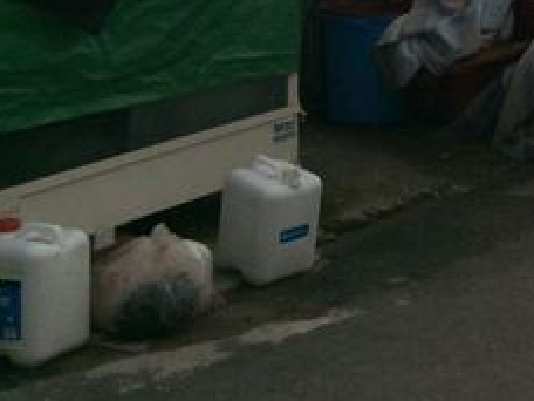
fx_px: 1558
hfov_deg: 18.0
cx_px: 713
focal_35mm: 101
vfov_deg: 13.9
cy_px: -178
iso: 32
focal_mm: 3.3
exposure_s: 1/2045
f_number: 2.4
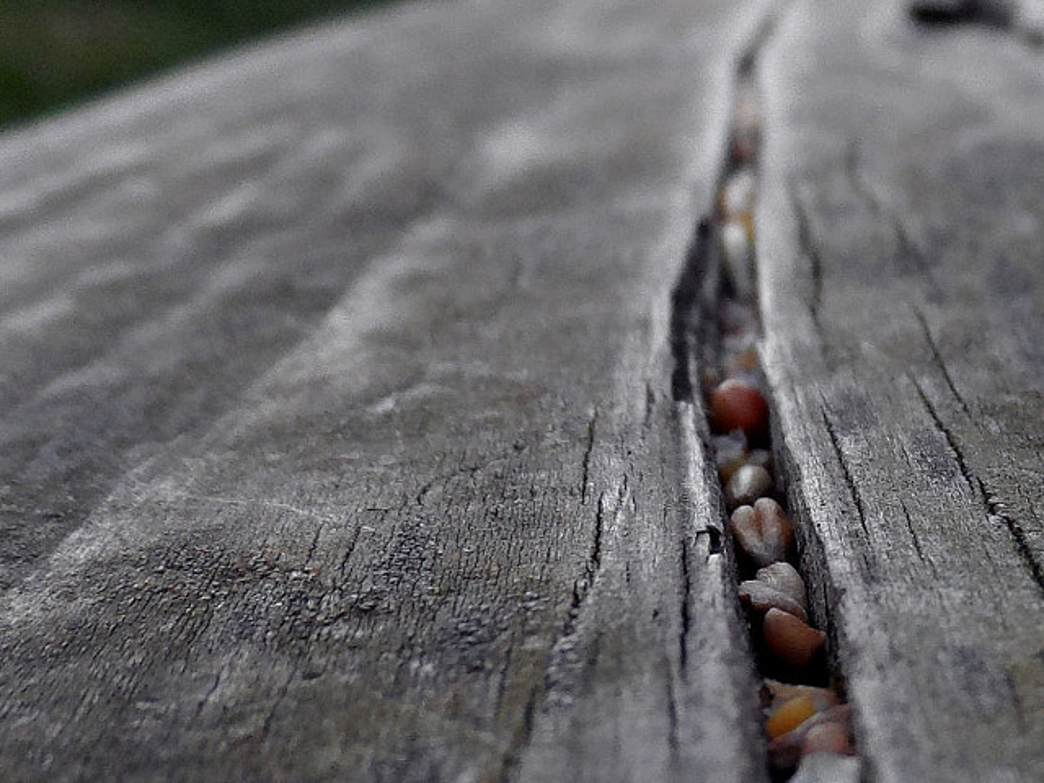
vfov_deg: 24.3
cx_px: 887
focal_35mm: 60
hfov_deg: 31.1
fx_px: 1810
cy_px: 504
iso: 240
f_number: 3.2
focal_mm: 4
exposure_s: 1/30
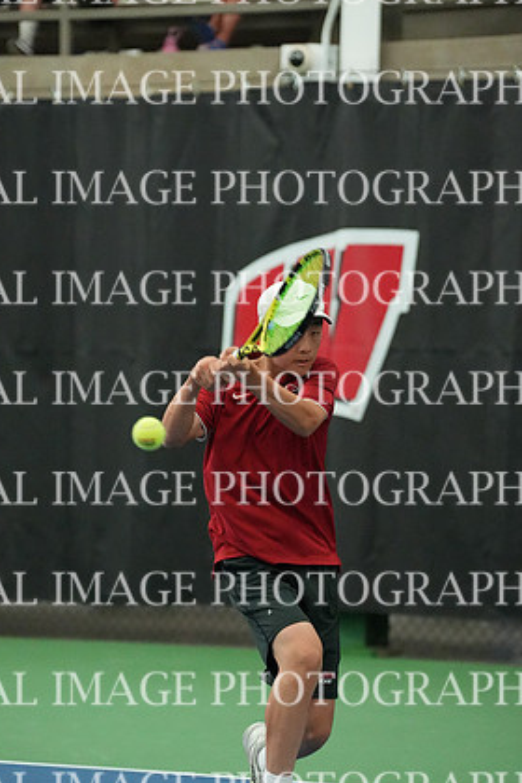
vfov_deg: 13.2
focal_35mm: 156
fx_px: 3393
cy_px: 438
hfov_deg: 8.8
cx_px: 199
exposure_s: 1/1600
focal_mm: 113
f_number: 2.8
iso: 12800
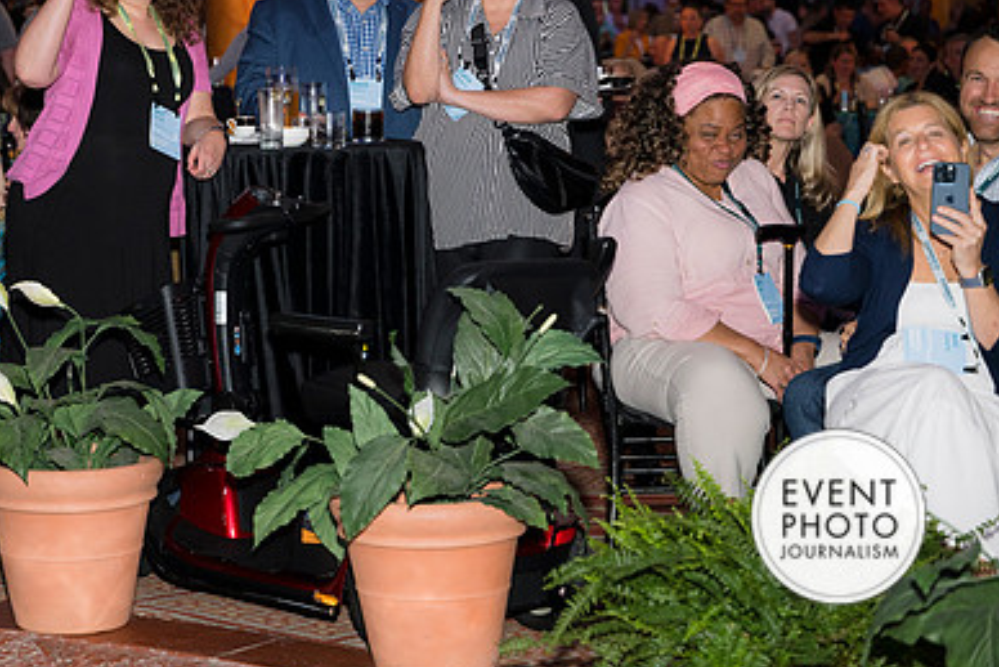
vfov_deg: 12.1
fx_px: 3137
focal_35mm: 113
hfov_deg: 18.0
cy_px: 189
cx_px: 265
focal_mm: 75
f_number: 4
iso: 800
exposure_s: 1/100
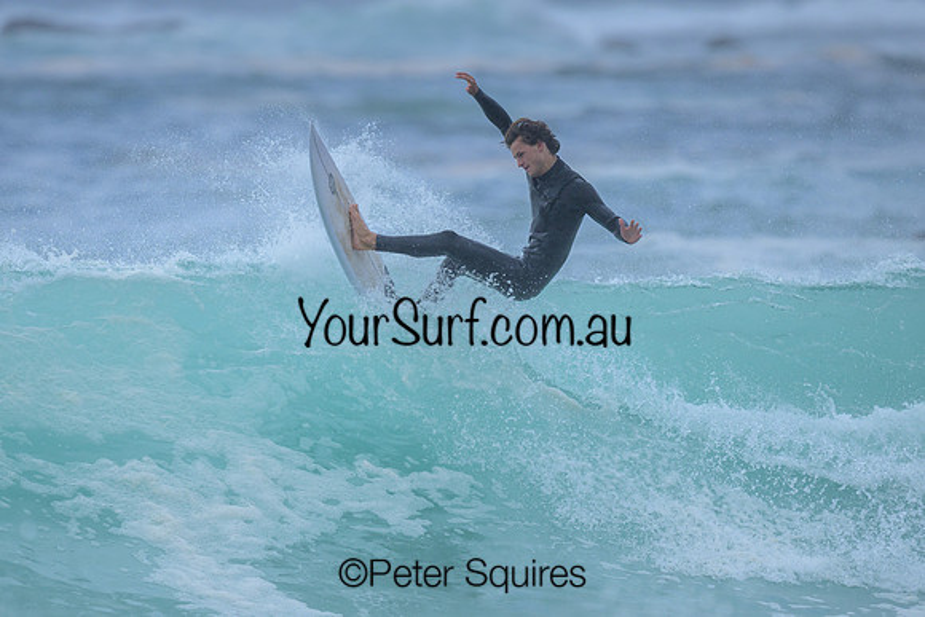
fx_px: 27224
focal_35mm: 1059
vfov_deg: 1.3
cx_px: 385
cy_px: 408
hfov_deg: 1.9
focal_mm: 800
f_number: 6.3
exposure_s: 1/2000
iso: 360
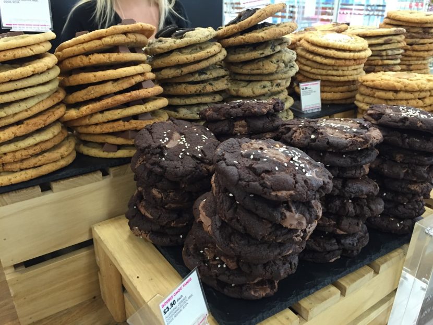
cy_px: 162
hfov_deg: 61.6
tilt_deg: -25.3
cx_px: 216
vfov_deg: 48.3
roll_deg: -0.9
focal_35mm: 29
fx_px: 363
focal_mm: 4.15
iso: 200
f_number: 2.2
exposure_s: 1/33
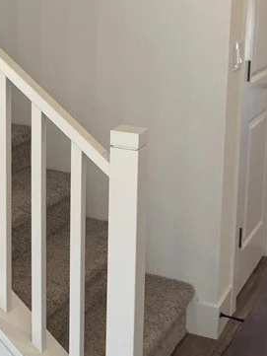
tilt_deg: -7.9
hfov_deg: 21.0
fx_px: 699
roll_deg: -0.5
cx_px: 8
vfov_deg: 28.0
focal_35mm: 68
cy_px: 71
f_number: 1.78
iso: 50
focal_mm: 6.76
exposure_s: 1/121
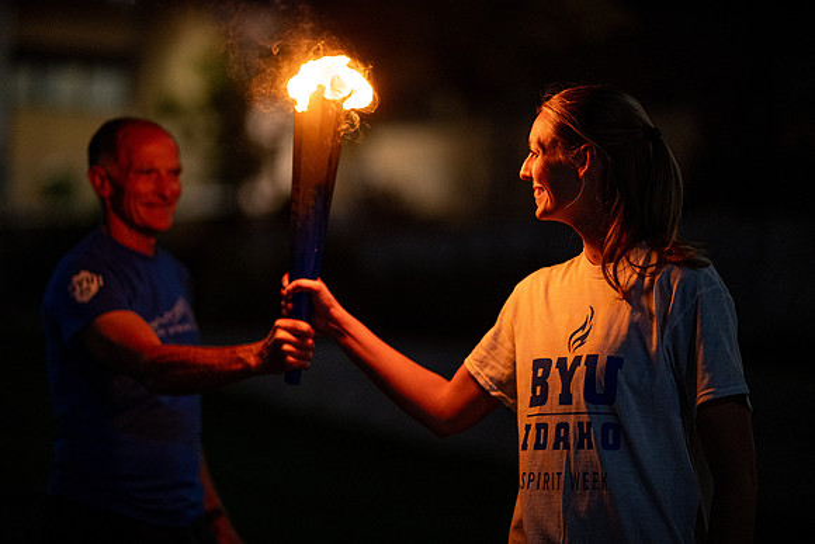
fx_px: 2378
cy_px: 272
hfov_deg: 19.5
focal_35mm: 105
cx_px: 408
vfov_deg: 13.0
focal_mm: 105
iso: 1600
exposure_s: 1/400
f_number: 1.4
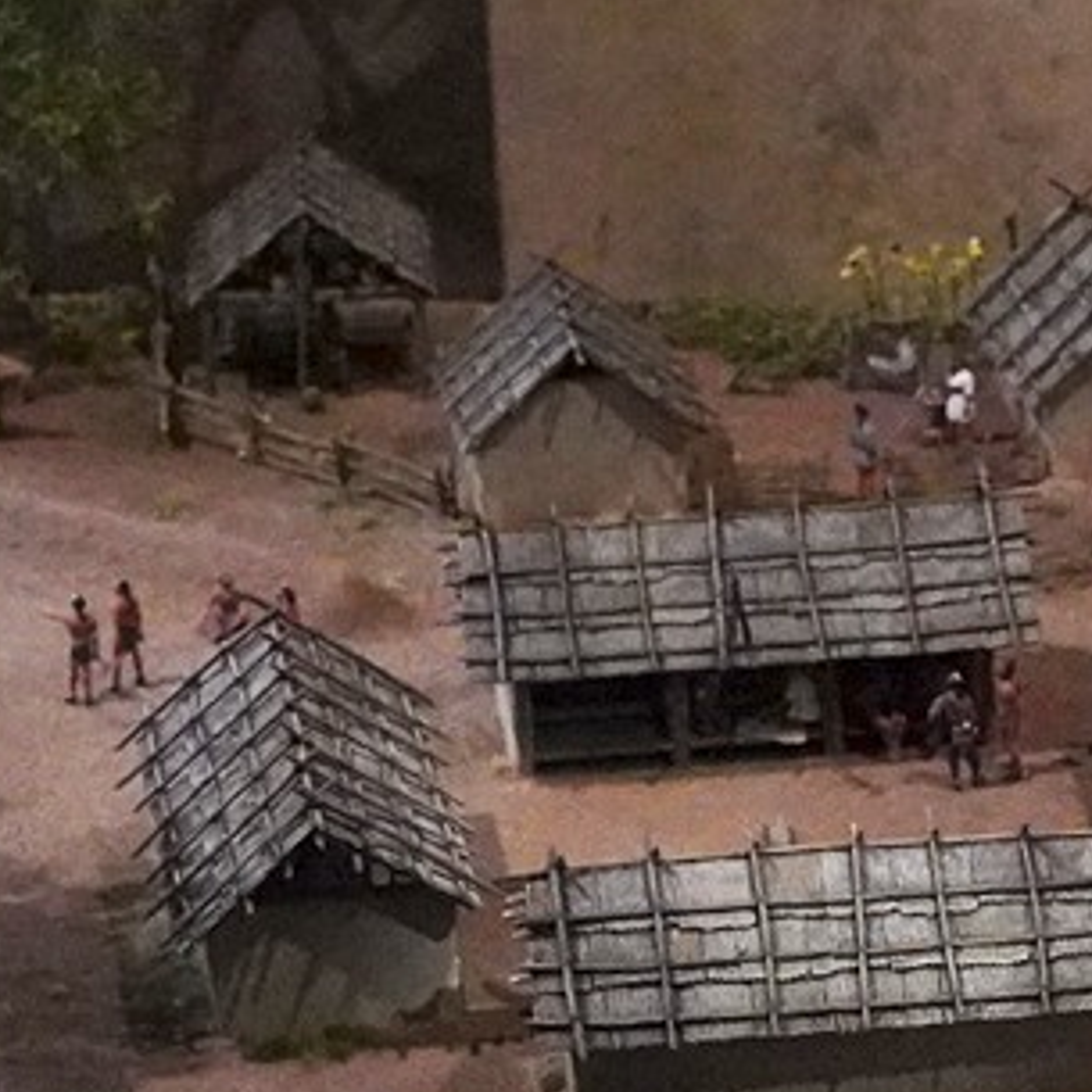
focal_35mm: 173
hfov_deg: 9.9
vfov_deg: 10.0
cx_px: 1468
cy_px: 1235
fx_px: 6174
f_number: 4.5
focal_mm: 31
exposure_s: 1/100
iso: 10000
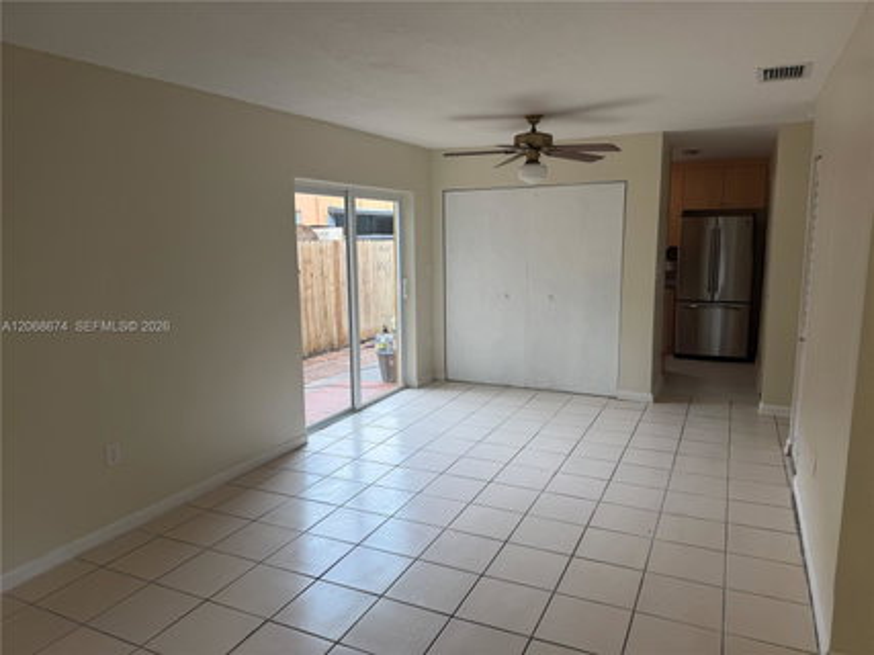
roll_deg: +0.8
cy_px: 328
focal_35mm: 24
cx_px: 437
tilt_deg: -8.9
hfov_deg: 71.6
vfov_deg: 56.8
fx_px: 606
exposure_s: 1/161
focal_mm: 6.76
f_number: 1.78
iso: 64
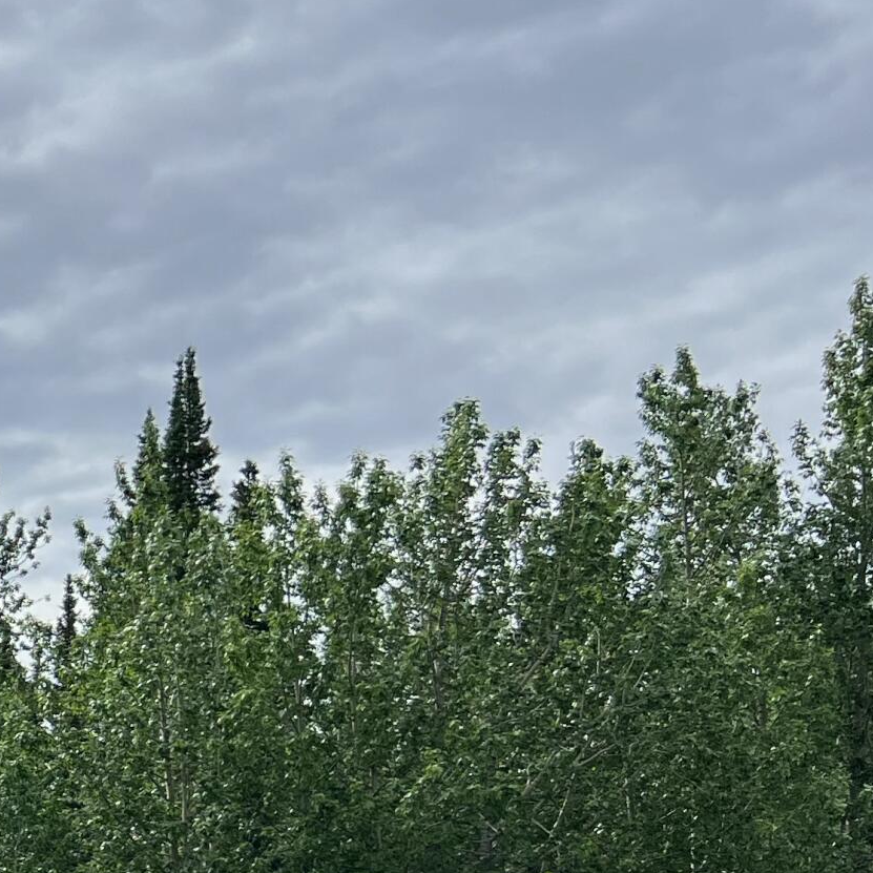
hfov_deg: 17.2
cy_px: 956
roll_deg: -0.5
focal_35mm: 83
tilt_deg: +2.9
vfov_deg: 20.0
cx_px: -689
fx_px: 2368
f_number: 1.5
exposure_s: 1/3968
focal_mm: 5.7
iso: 50
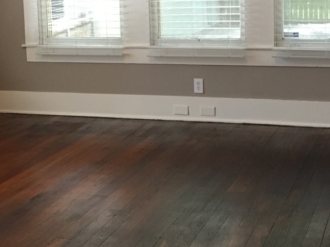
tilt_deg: -8.1
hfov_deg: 27.0
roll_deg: +1.9
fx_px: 686
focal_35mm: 72
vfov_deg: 20.2
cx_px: 171
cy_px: 51
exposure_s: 1/30
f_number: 2.2
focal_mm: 4.15
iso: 160
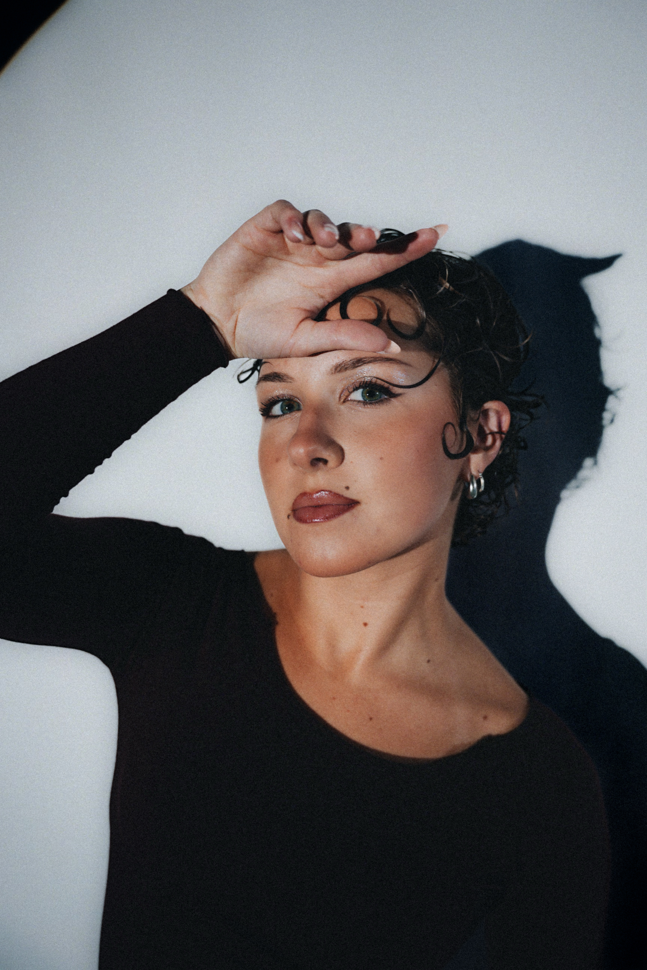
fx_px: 933
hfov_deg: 38.3
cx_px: 324
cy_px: 485
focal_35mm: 35
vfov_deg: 55.0
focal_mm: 34.6
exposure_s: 1/40
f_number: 2.8
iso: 100
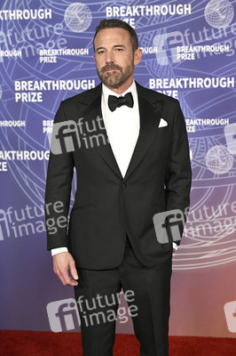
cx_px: 118
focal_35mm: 70
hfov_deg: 19.4
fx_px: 689
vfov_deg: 28.9
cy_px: 178
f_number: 4
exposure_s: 1/320
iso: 2000
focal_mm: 70
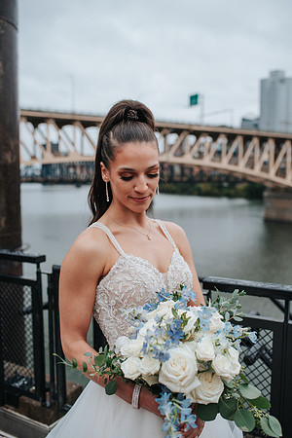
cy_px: 219
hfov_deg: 37.9
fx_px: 426
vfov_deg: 54.4
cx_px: 146
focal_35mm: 35
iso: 100
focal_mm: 35
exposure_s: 1/250
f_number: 2.8
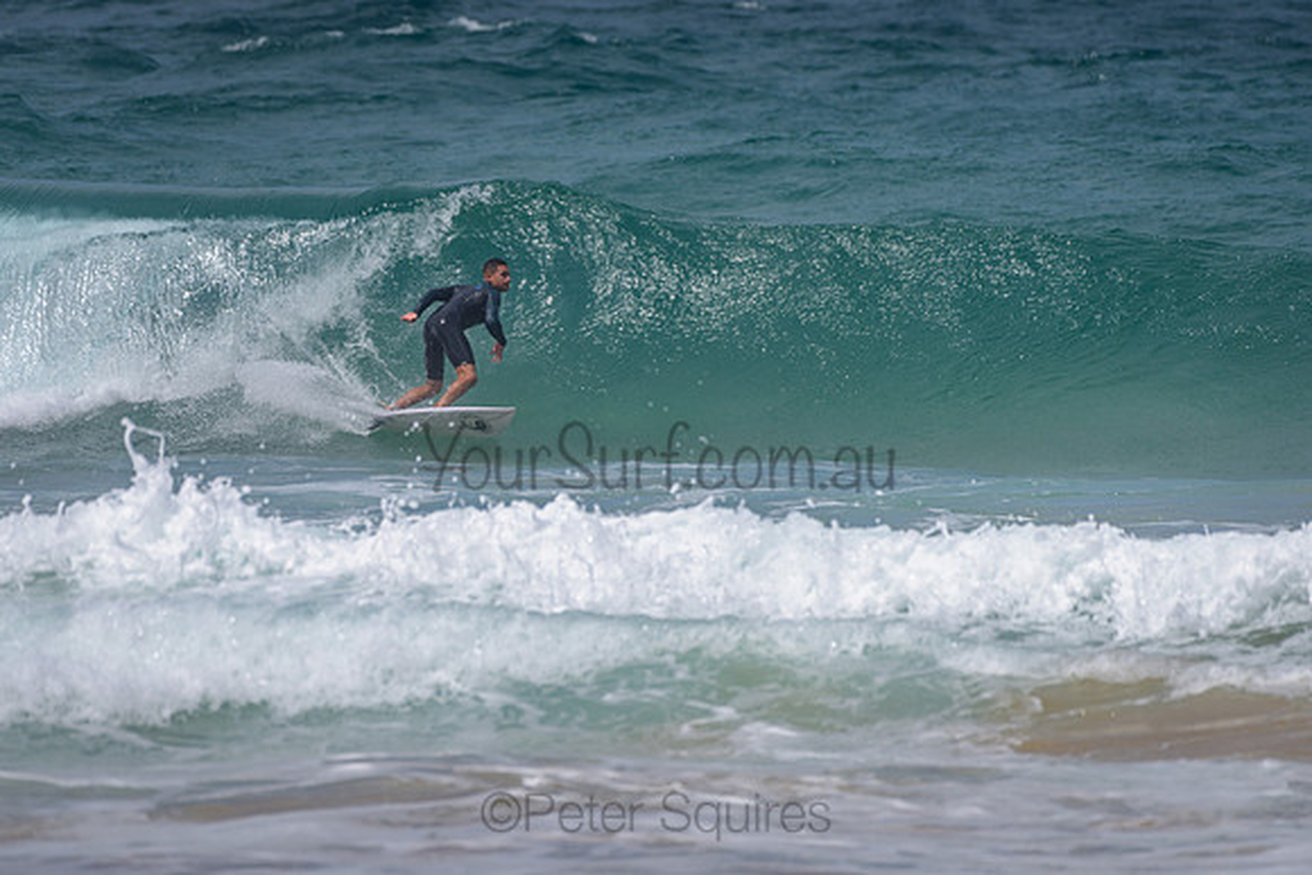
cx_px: 537
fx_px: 22357
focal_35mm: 613
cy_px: 375
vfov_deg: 2.2
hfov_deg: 3.4
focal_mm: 500
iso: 72
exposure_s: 1/2000
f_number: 5.6
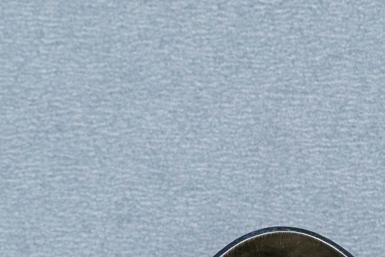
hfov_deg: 3.7
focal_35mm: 555
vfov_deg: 2.5
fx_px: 5936
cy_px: 389
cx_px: 806
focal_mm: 85
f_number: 5.6
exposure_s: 1/60
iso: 250
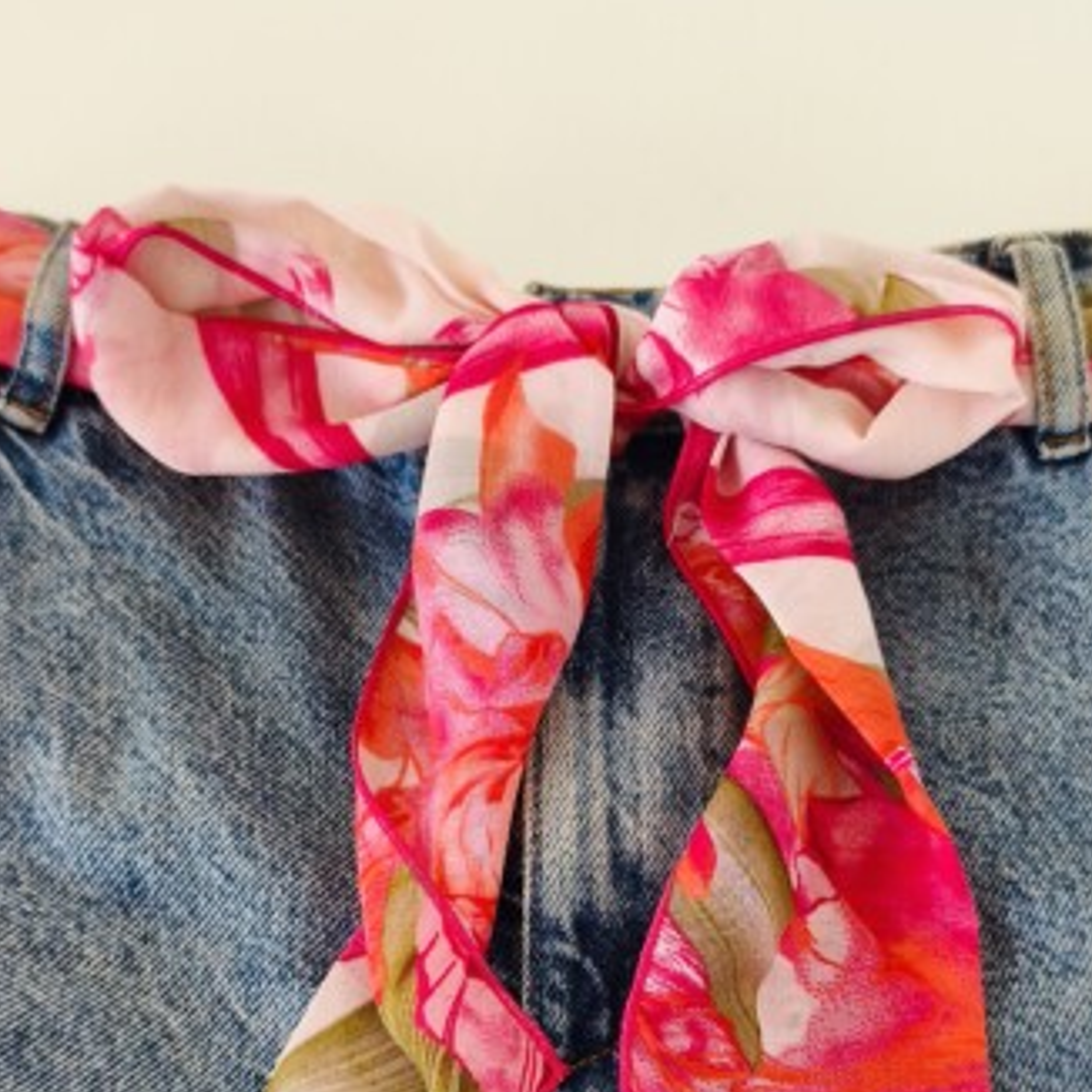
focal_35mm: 52
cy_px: 777
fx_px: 1856
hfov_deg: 32.8
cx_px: 559
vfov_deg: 32.3
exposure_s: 1/40
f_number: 1.65
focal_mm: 6.14
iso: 50
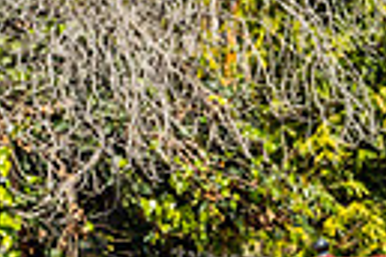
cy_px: 513
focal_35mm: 454
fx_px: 4868
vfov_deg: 3.0
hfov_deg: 4.5
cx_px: 165
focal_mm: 101
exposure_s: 1/200
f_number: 10
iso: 250
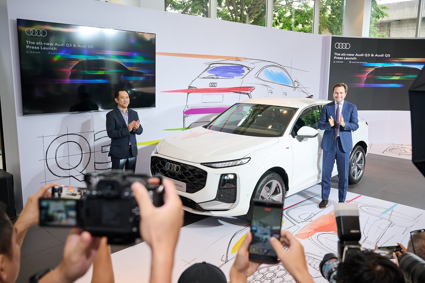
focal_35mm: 32
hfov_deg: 58.7
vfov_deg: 41.1
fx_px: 378
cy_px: 142
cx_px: 212
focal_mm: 32
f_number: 4
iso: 400
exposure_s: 1/200
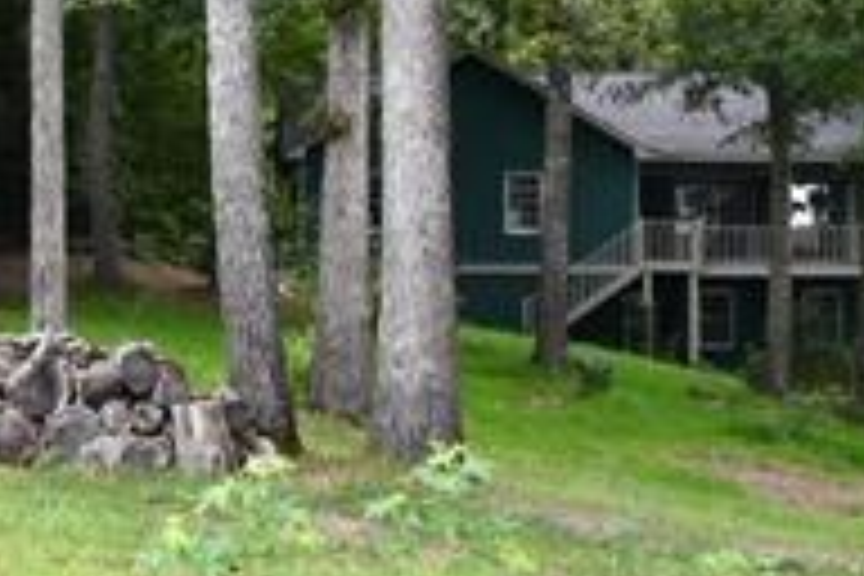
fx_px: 3360
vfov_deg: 9.8
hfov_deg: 14.4
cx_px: -9
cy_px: 220
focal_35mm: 140
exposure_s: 1/250
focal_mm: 28
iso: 320
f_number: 5.6
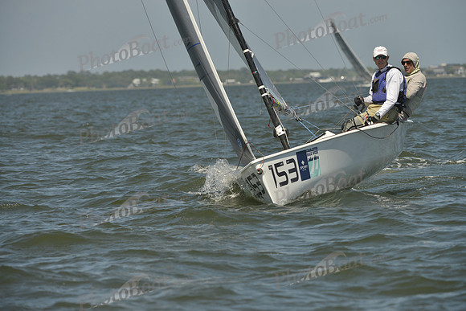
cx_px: 233
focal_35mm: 270
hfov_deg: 7.6
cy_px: 156
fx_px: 3496
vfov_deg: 5.1
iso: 280
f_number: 8
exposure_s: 1/1600
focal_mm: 270
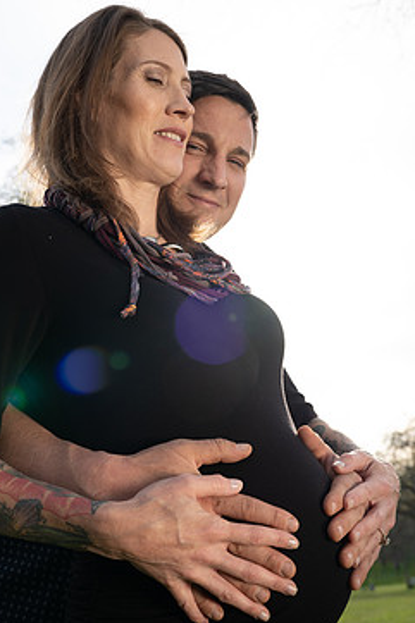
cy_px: 330
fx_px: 796
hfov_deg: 29.2
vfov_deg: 42.7
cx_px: 177
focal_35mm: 46
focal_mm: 37
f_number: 6.3
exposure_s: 1/125
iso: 100
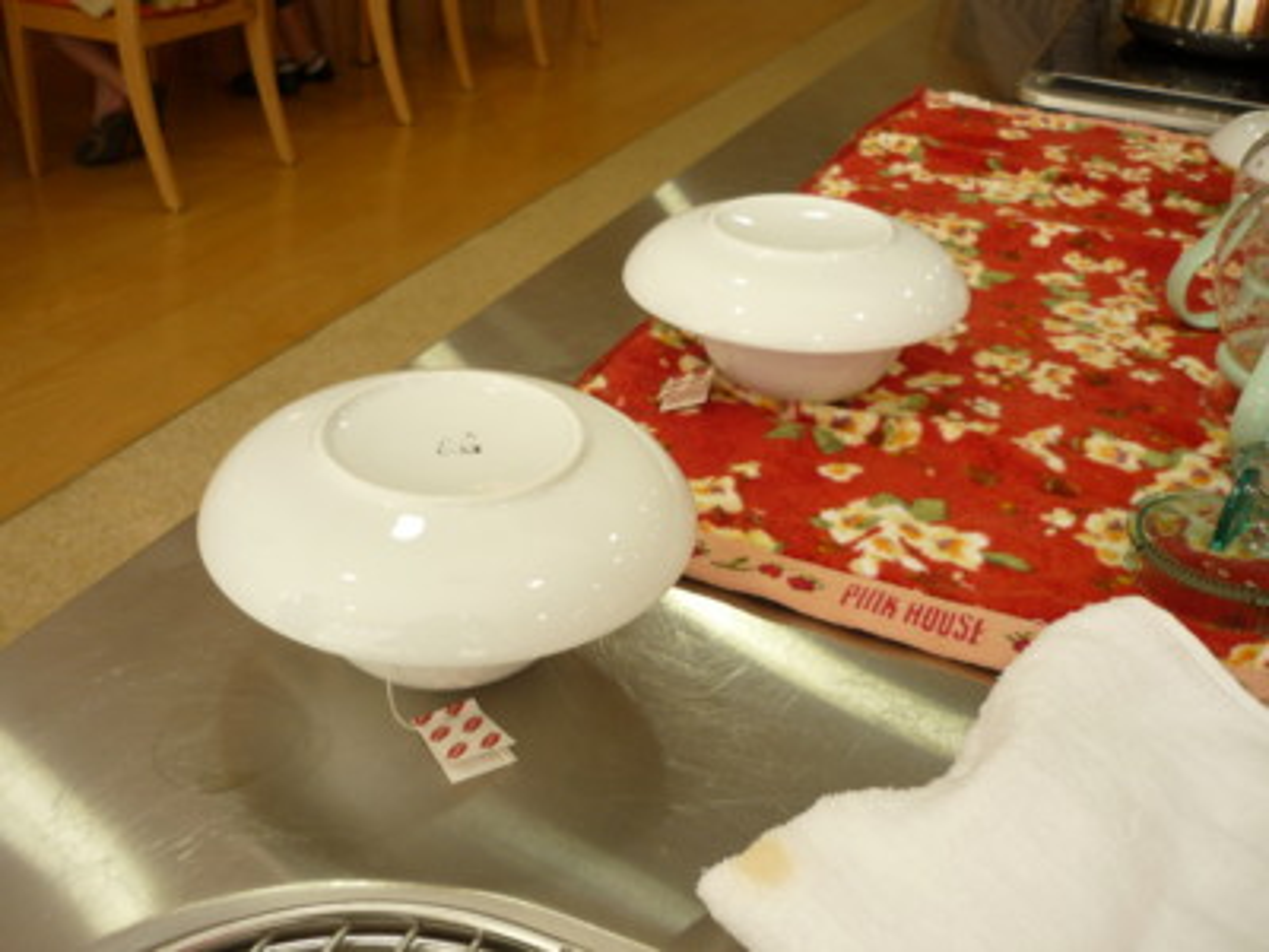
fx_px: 1210
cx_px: 634
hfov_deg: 55.4
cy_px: 476
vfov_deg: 42.9
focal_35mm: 33
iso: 100
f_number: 2.8
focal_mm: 5.5
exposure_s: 1/100
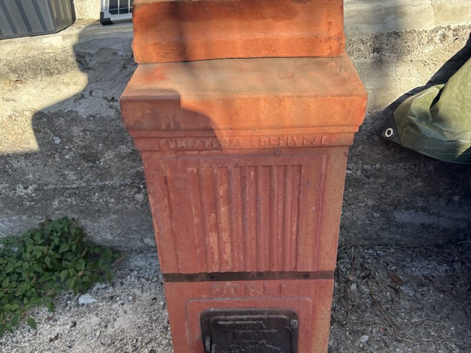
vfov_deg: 53.1
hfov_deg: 67.3
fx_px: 354
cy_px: 176
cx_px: 236
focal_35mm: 26
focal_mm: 5.7
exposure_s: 1/803
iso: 50
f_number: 1.5
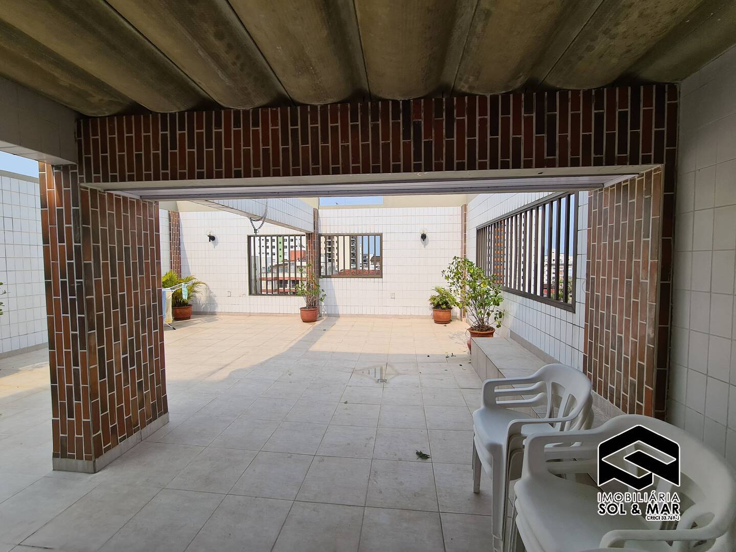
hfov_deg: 106.2
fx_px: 276
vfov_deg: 89.9
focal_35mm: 13
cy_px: 276
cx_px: 368
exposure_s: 1/1572
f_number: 2.2
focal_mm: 2.2
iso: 50
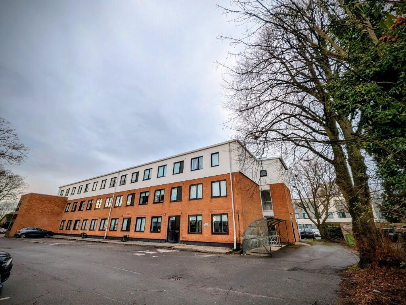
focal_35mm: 13
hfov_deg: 106.1
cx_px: 203
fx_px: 153
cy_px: 152
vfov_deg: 90.1
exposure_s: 1/295
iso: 48
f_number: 2.2
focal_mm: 1.95
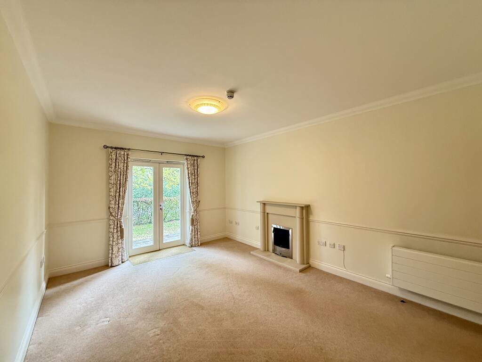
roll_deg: +0.8
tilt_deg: +1.9
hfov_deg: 102.1
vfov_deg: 85.7
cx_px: 241
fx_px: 195
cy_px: 181
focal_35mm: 14
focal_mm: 2.22
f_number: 2.2
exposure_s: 1/50
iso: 200
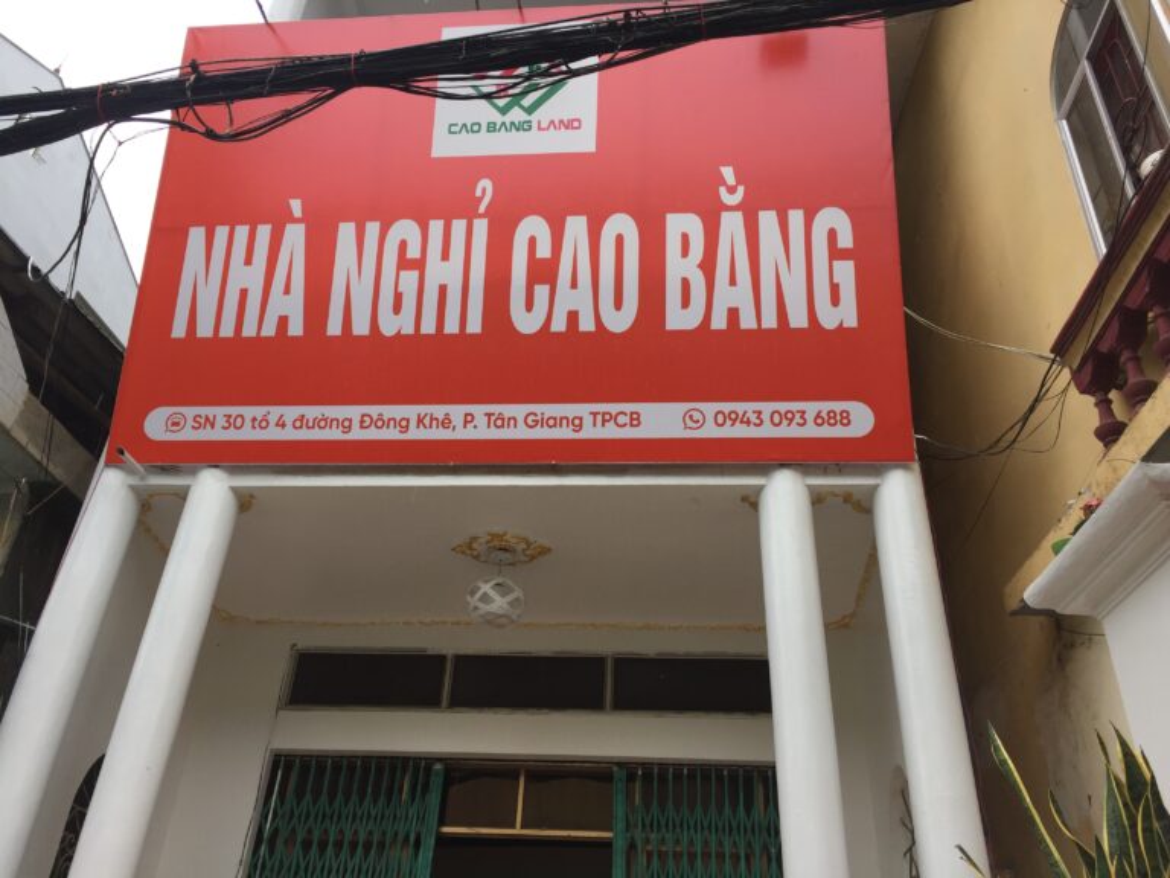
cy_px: 439
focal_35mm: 29
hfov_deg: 61.7
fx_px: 980
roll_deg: -5.6
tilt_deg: +33.9
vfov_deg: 48.2
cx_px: 585
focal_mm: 4.15
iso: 32
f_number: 2.2
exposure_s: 1/425
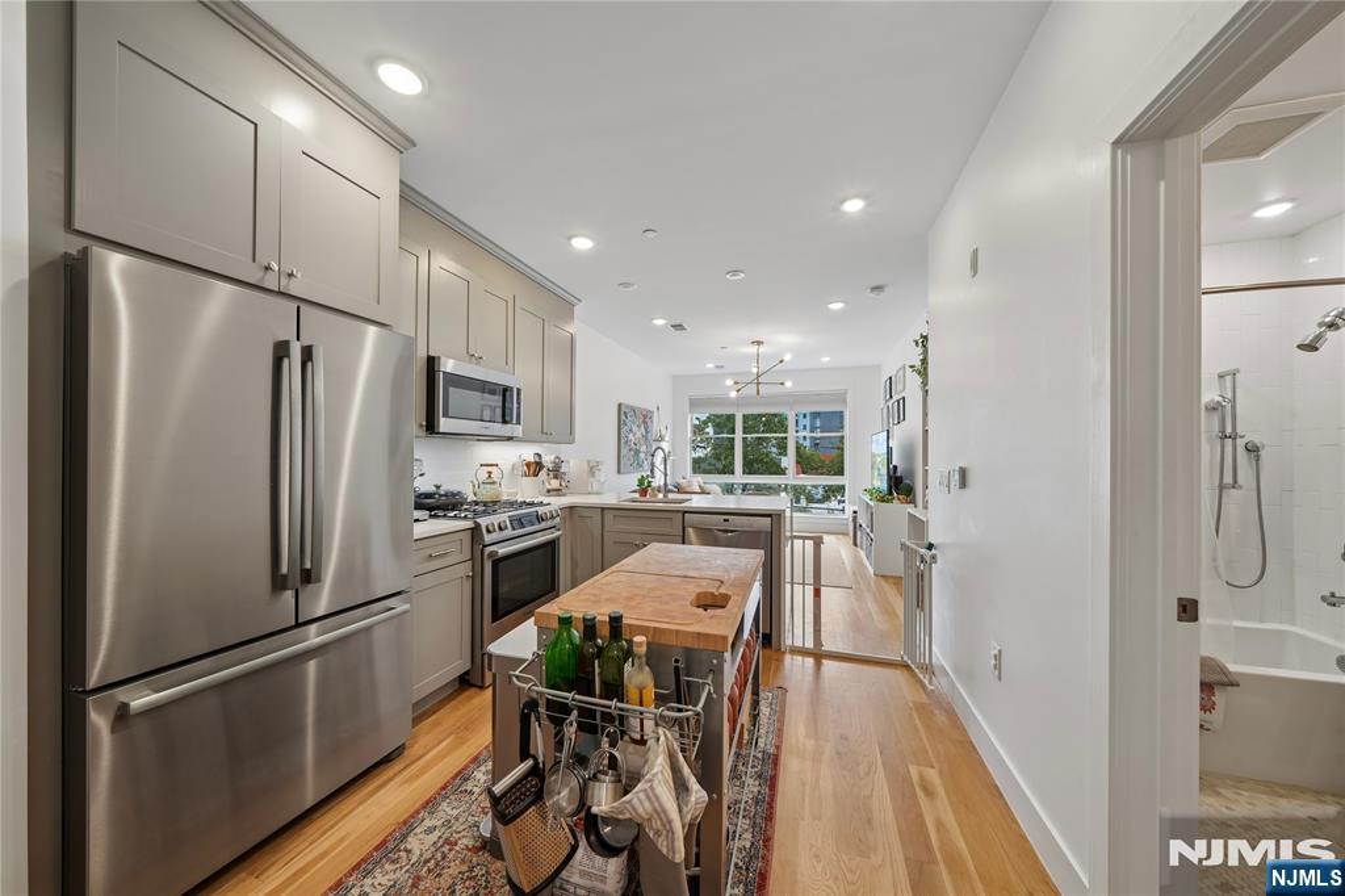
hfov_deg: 112.6
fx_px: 448
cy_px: 448
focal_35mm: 12
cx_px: 672
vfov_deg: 90.0
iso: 100
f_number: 11
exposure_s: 1/3.33
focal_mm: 12
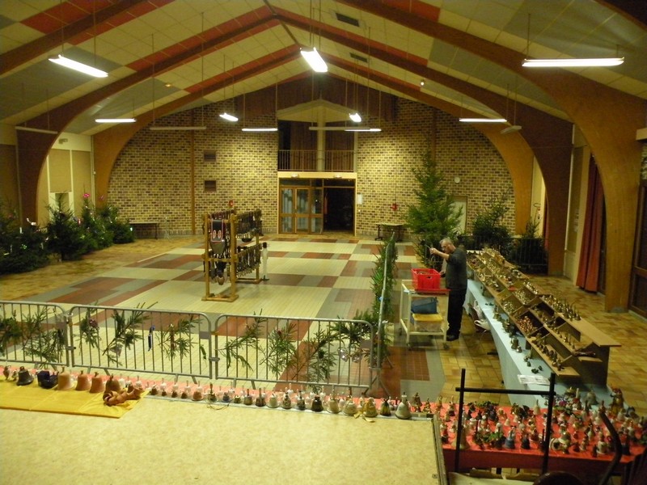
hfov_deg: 65.3
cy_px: 242
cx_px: 324
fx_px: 505
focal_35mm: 27
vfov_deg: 51.4
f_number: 2.8
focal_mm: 4.7
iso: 800
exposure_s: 1/25.3
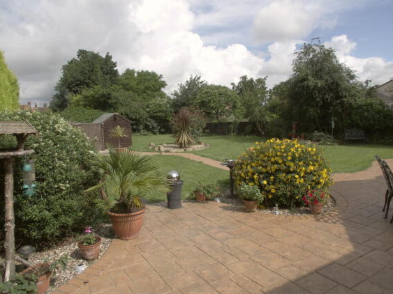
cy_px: 145
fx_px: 329
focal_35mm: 29
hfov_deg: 61.7
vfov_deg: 48.2
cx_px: 201
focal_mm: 7.3
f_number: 6.3
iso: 50
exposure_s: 1/200
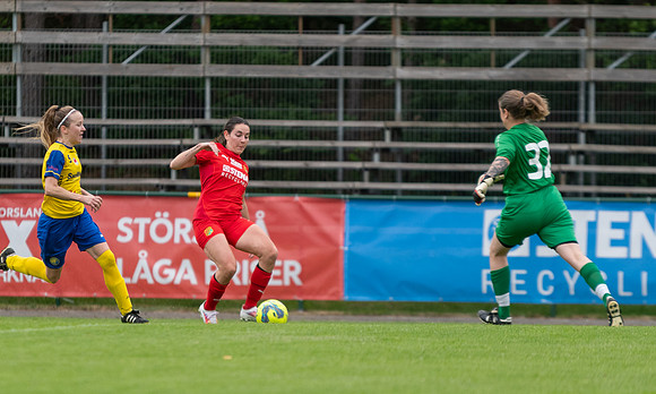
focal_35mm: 522
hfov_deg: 4.1
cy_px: 200
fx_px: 9231
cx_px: 242
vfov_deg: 2.4
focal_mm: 200
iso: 450
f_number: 3.2
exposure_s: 1/1600
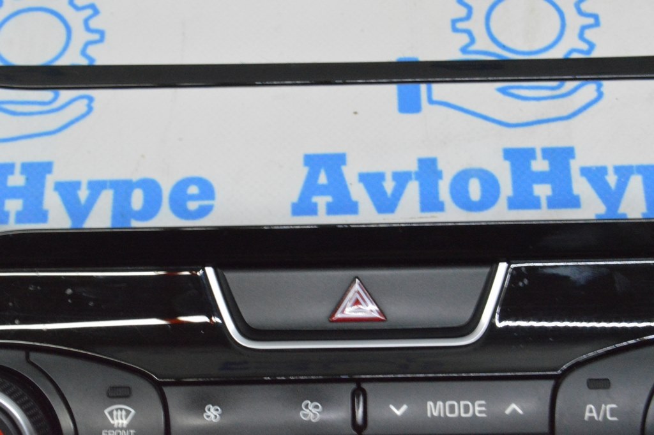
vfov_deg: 16.5
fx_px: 1498
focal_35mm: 82
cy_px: 218
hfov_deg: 24.6
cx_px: 327
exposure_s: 1/20
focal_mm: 55
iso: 6400
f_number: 20
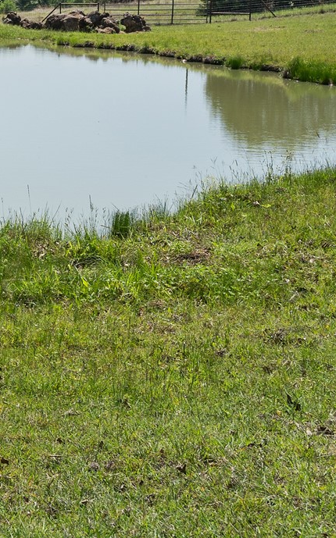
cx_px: -265
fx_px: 1320
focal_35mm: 90
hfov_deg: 13.1
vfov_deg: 22.3
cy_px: 14
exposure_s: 1/250
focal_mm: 28
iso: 160
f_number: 9
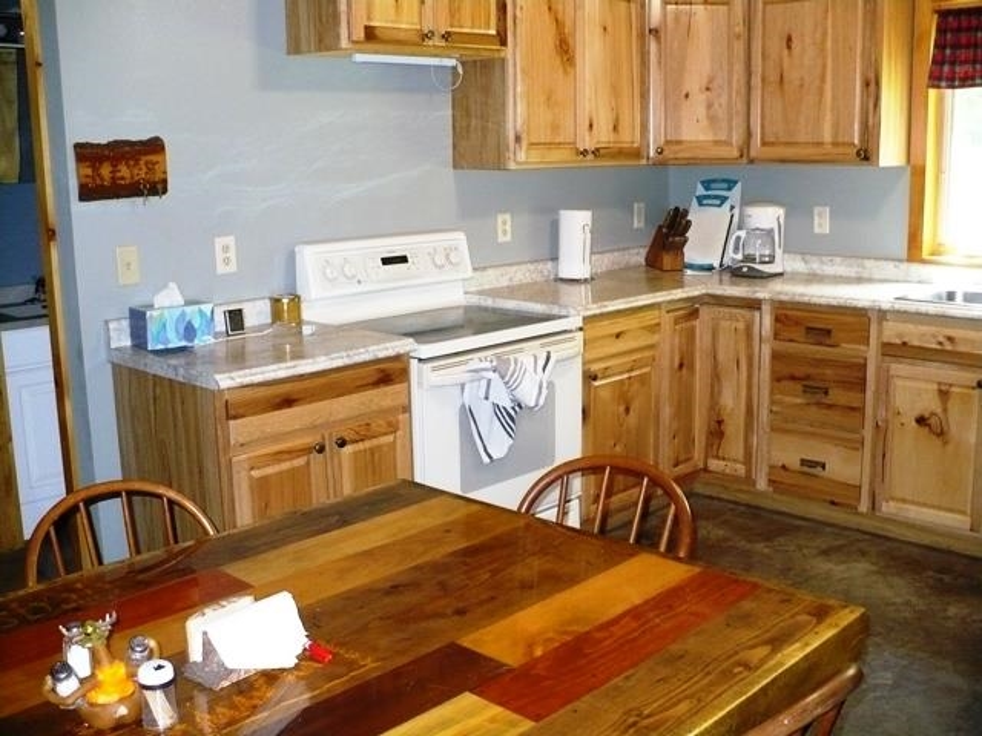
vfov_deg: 38.7
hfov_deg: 50.1
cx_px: 491
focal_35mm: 37
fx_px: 1050
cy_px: 368
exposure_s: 1/30
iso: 400
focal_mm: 6.1
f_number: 2.8
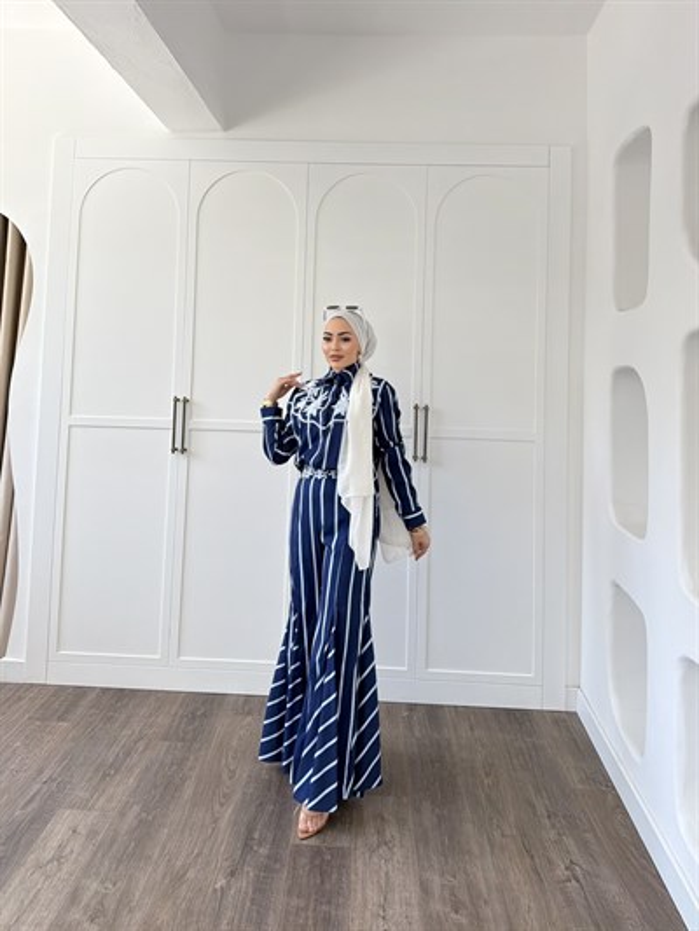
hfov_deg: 56.8
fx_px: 646
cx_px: 350
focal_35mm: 24
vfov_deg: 71.6
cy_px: 466
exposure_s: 1/1046
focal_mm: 6.76
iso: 250
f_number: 1.78
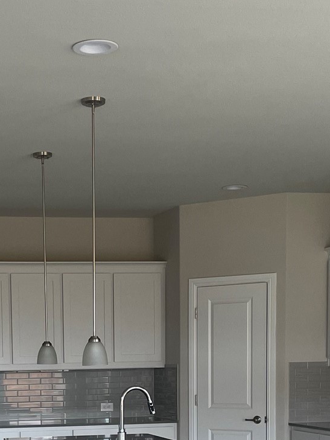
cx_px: 25
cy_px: 427
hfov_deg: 19.7
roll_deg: +1.0
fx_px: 928
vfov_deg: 25.5
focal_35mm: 73
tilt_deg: -2.7
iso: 125
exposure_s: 1/60
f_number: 1.6
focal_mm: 4.2
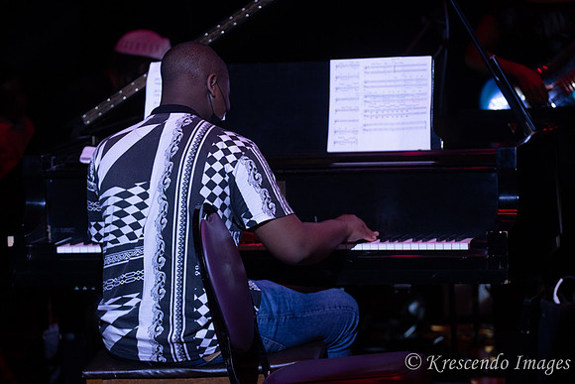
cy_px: 192
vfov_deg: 7.9
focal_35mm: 174
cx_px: 288
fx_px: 2780
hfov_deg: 11.8
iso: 1600
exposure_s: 1/200
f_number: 2.8
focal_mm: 116
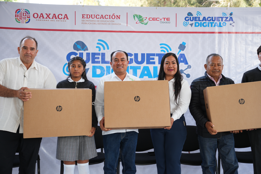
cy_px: 87
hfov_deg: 41.4
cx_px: 130
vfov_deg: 28.2
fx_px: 346
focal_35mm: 48
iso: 125
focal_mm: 31.8
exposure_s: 1/100
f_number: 2.8
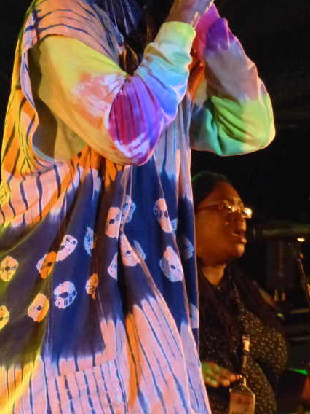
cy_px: 216
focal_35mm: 222
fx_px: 2651
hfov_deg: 6.7
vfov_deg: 8.9
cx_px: 100
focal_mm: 22.6
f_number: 2.8
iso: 1600
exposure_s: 1/160
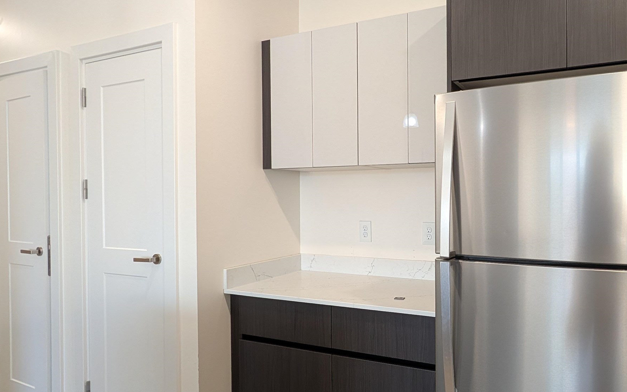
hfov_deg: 77.3
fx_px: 376
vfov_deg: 55.0
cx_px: 415
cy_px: 204
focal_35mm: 22
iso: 128
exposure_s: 1/60
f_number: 1.7
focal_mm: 2.02
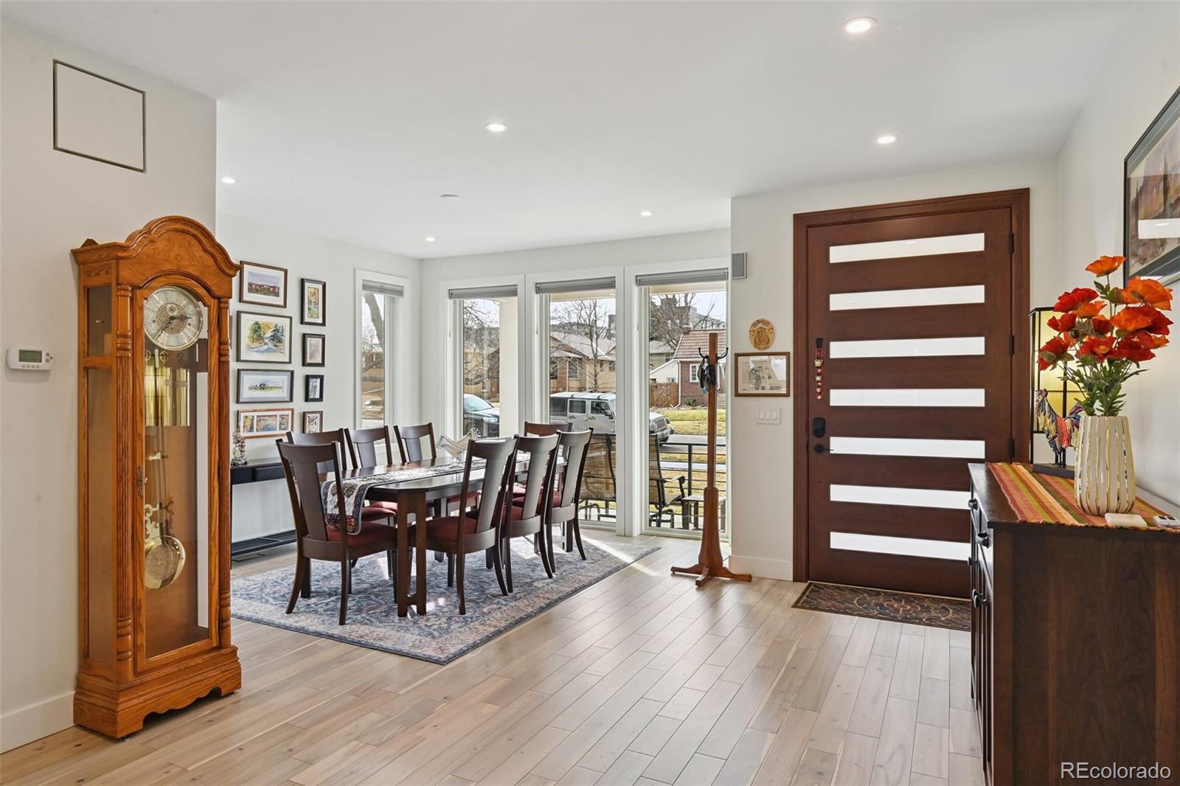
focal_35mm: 21
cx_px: 590
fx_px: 688
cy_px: 393
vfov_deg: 59.5
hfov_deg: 81.2
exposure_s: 1/50
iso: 400
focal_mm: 21
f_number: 10
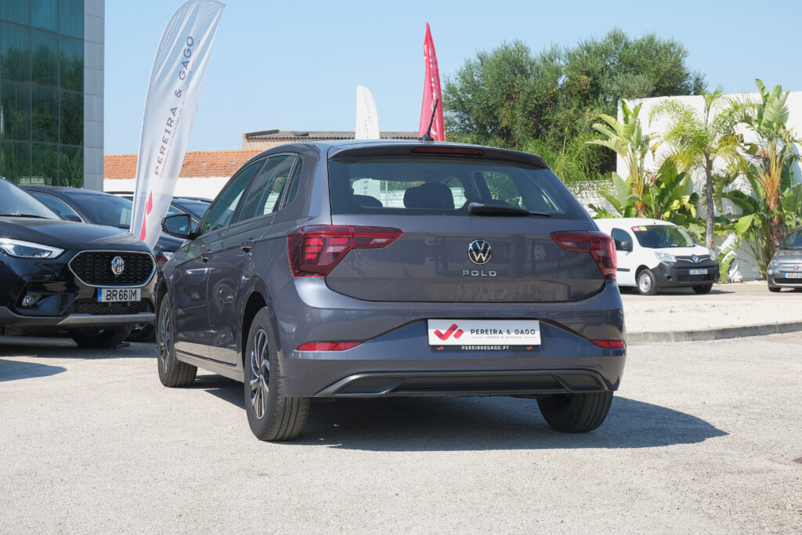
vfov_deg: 22.3
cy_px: 268
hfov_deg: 32.9
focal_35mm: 61
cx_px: 401
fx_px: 1359
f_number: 9
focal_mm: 40.8
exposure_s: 1/160
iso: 160
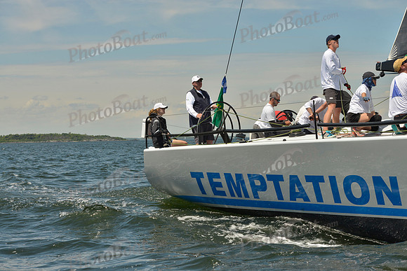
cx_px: 204
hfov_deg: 23.9
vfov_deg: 16.1
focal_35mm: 85
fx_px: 961
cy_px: 136
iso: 280
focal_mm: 85
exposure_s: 1/1600
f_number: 8
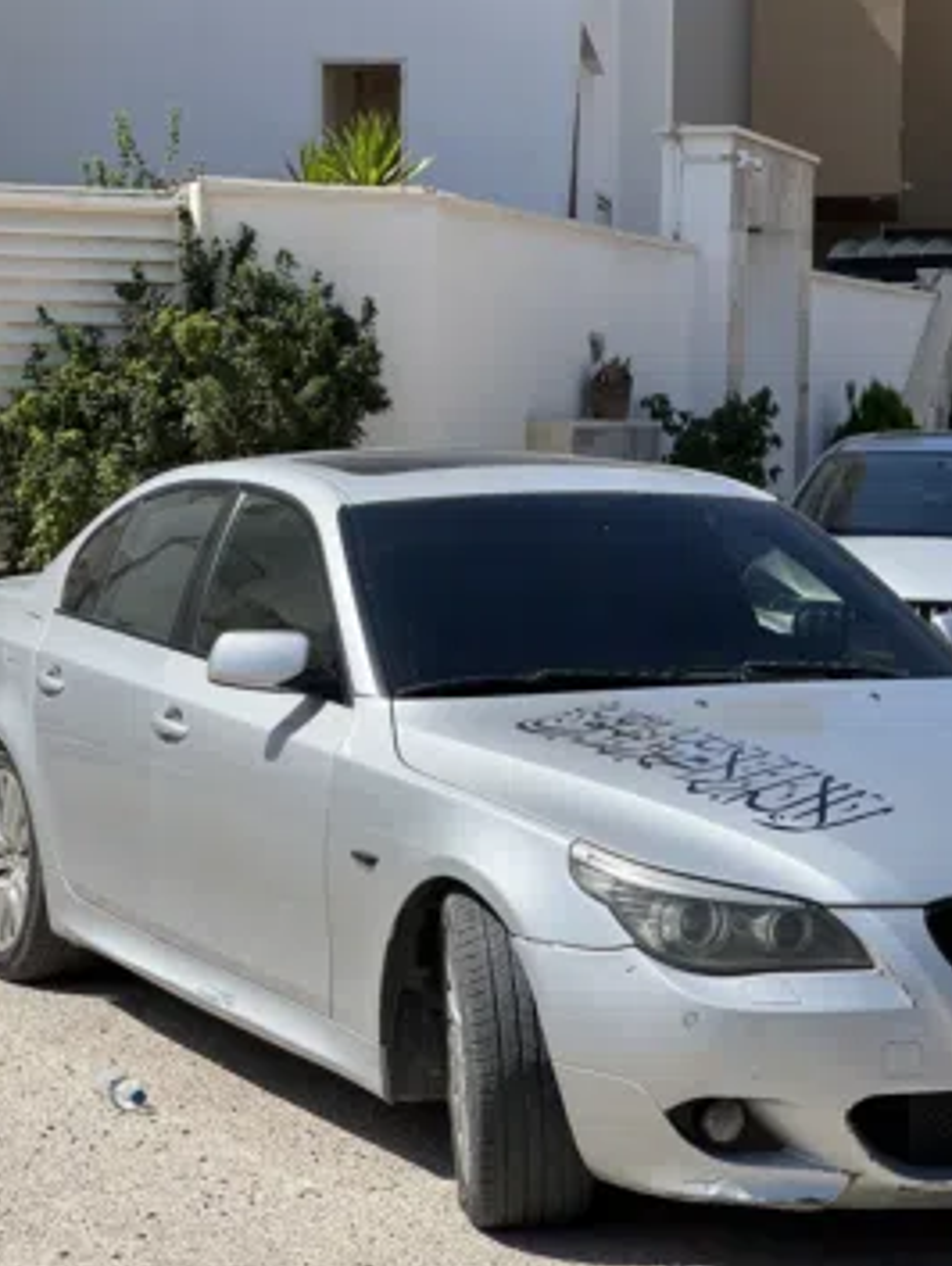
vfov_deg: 22.5
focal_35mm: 87
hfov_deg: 17.0
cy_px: 708
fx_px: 3186
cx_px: 487
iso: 32
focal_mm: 9
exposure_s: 1/1143
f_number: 2.8
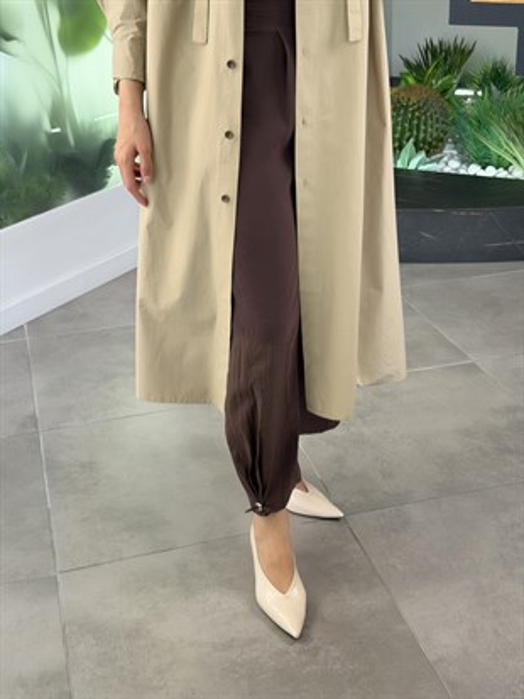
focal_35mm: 48
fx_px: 968
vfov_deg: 39.6
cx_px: 262
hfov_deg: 30.3
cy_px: 350
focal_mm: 6.76
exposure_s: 1/174
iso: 64
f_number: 1.78
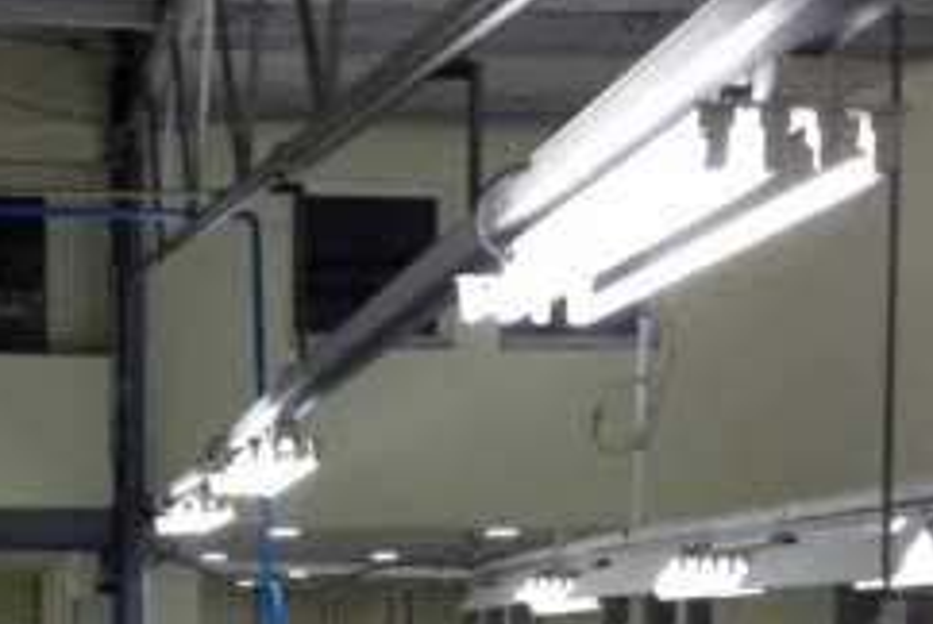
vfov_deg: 15.6
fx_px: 2206
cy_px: 732
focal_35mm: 85
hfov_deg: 23.7
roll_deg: +0.2
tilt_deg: -0.9
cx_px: 274
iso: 50
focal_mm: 4.12
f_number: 2.4
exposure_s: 1/20
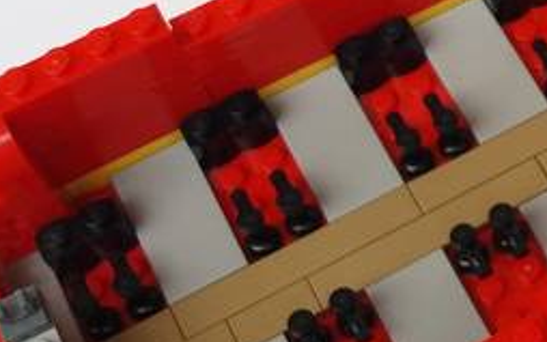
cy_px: 81
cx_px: 745
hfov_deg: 18.2
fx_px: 1566
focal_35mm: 105
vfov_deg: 12.4
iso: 64
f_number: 1.9
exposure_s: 1/105
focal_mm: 3.7
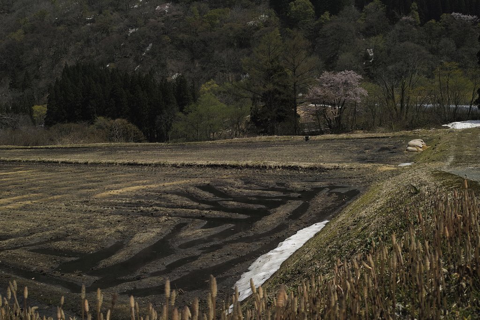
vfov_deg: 29.9
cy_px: 160
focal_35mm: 45
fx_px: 600
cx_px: 240
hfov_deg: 43.6
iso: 100
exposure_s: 1/320
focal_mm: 30
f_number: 10
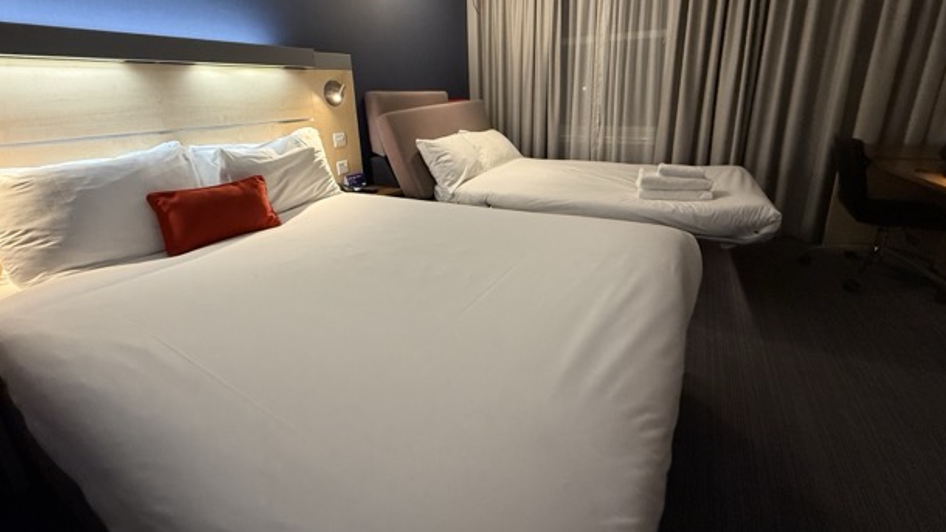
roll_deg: +0.8
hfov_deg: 99.4
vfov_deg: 66.1
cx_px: 473
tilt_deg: -15.8
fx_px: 401
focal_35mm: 16
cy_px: 200
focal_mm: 2.22
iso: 500
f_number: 2.2
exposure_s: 1/60
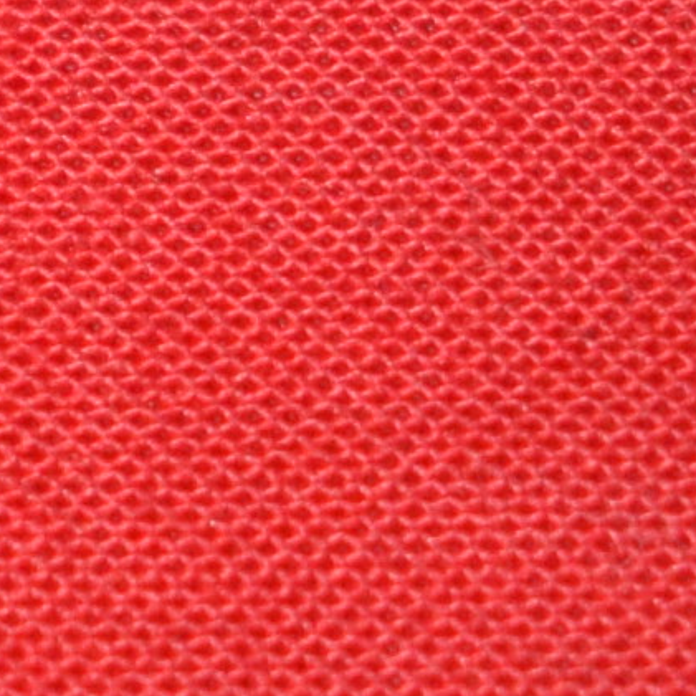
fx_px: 14263
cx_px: -1941
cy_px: -1051
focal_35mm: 627
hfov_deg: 2.7
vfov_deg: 2.8
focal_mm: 46
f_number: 5.3
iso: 640
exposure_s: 1/160
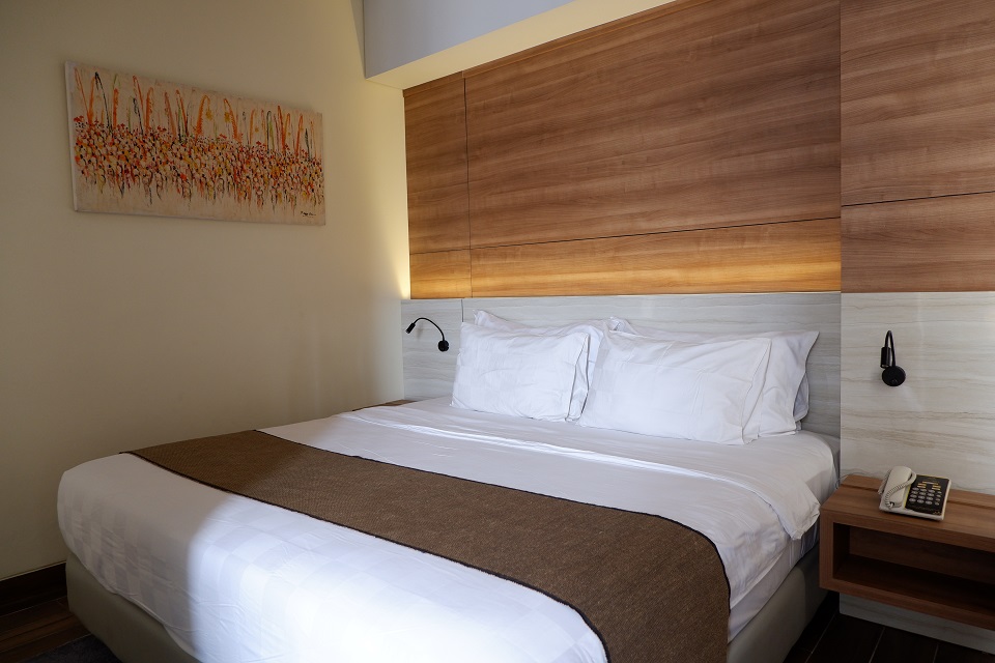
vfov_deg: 55.1
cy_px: 332
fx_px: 636
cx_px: 498
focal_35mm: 23
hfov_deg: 76.1
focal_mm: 15
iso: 500
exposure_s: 1/25
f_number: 3.5
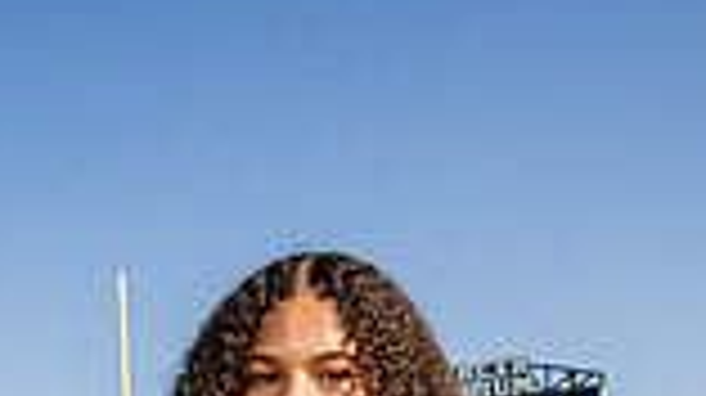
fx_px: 1347
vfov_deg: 12.8
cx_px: 220
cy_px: 954
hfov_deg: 29.1
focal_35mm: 72
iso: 50
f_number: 7.1
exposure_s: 1/125
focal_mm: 24
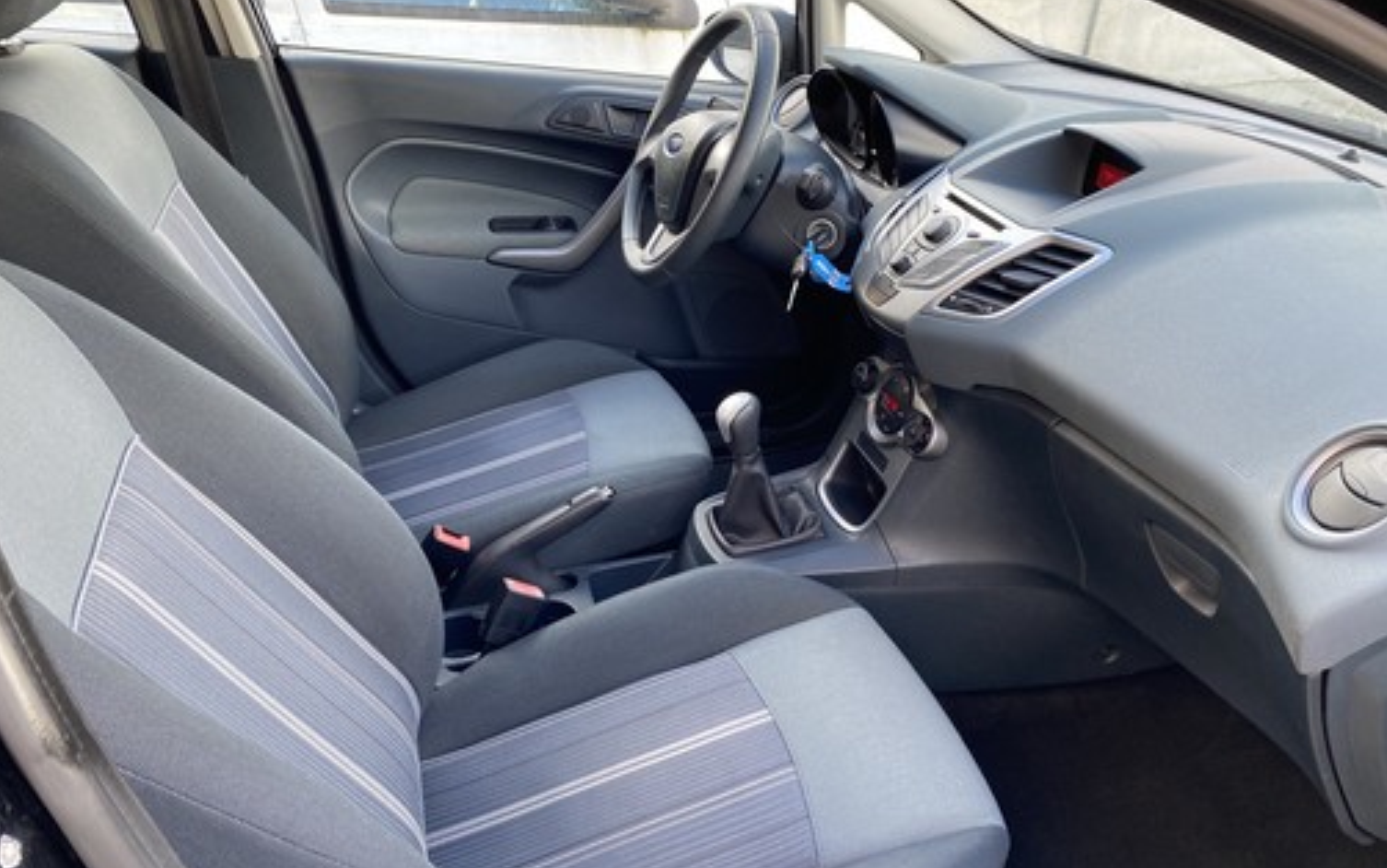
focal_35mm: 28
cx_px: 688
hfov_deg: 66.5
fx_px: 1059
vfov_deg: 44.4
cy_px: 496
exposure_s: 1/122
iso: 80
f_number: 1.8
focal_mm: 4.25
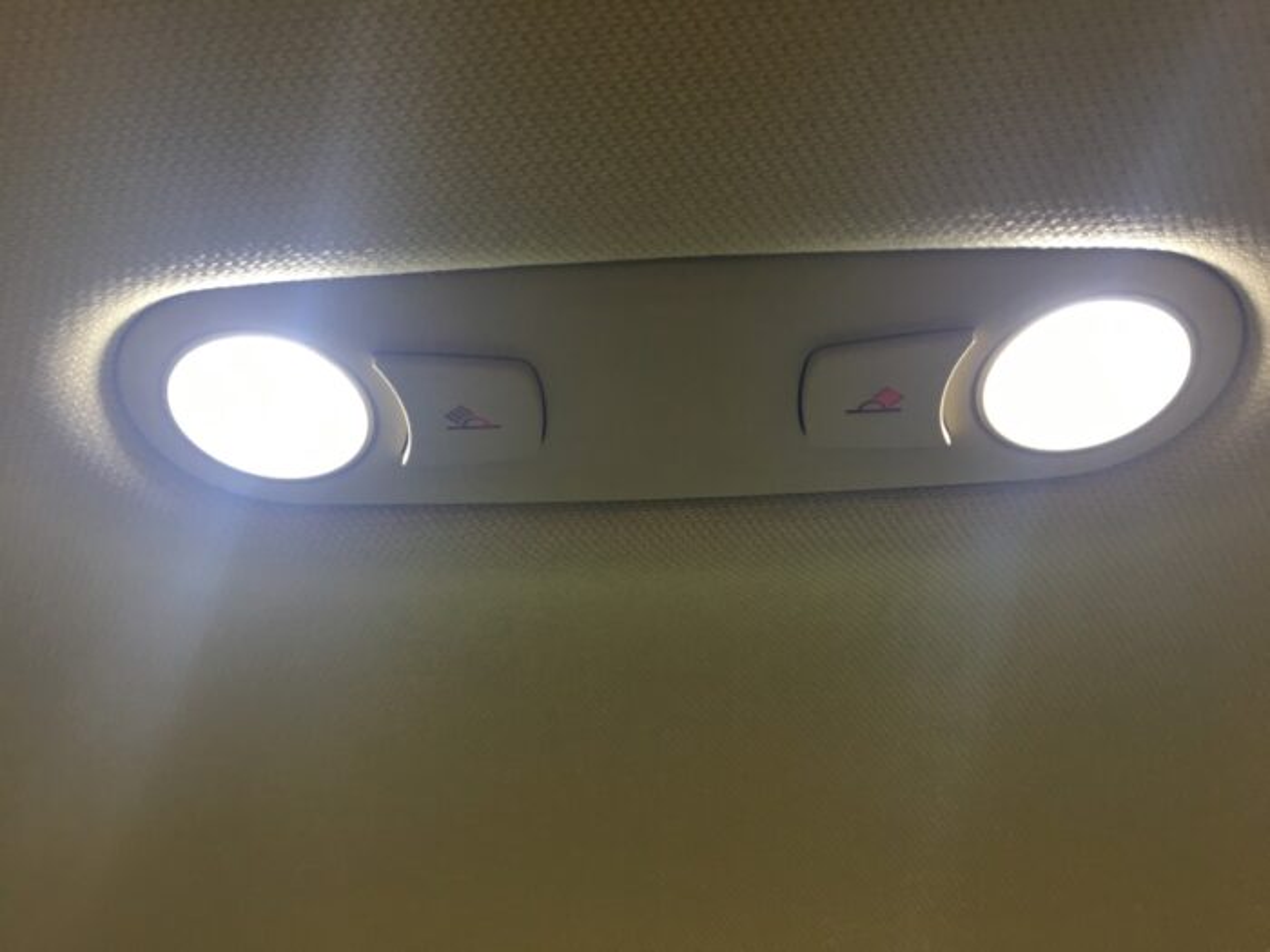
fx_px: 1064
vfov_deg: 48.2
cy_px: 476
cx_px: 635
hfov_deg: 61.7
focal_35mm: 29
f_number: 2.2
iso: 25
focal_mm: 4.15
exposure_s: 1/30
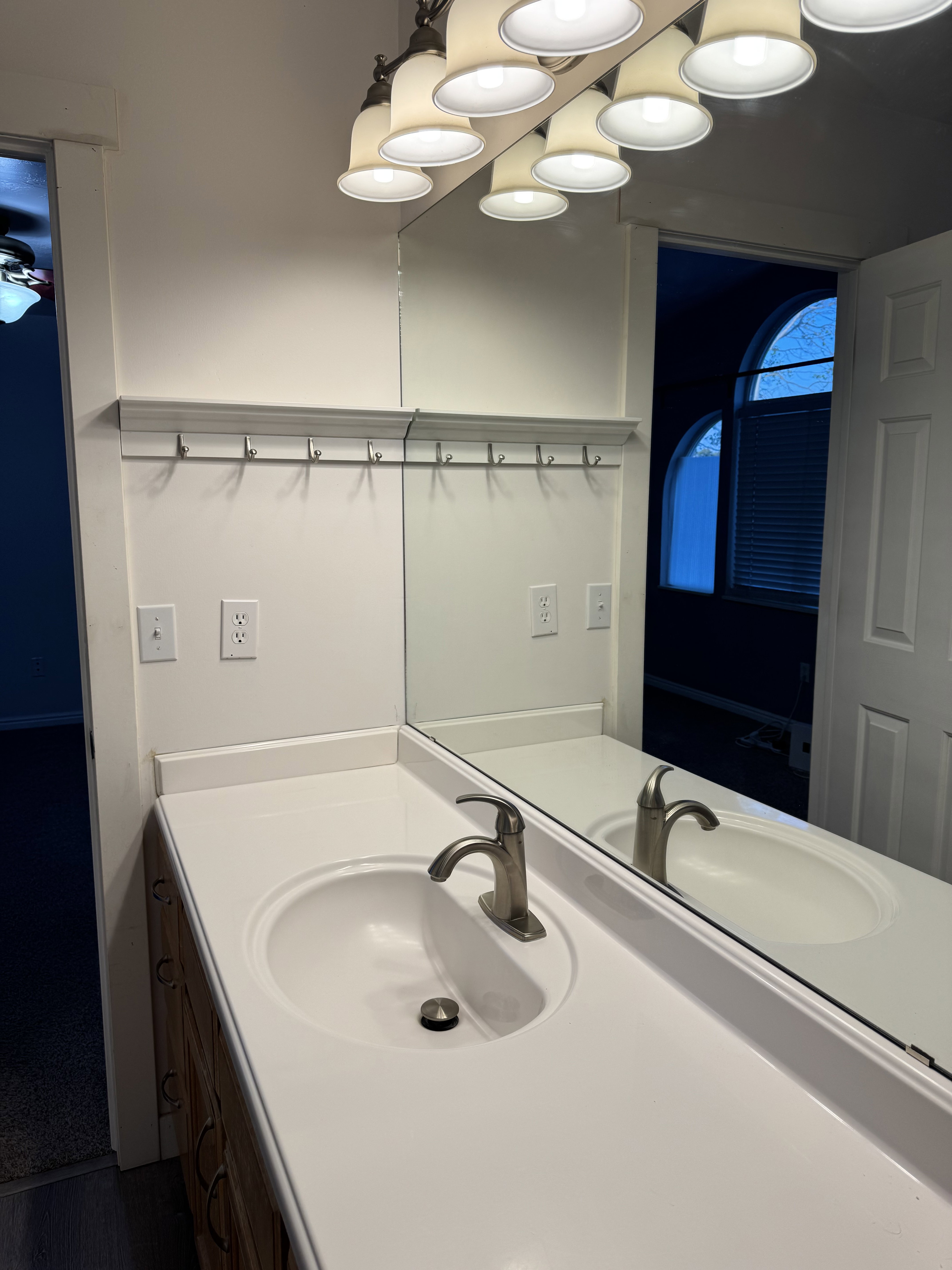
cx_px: 476
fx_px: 880
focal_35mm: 24
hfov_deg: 56.8
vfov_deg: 71.6
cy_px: 635
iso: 64
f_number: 1.78
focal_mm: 6.76
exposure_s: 1/207
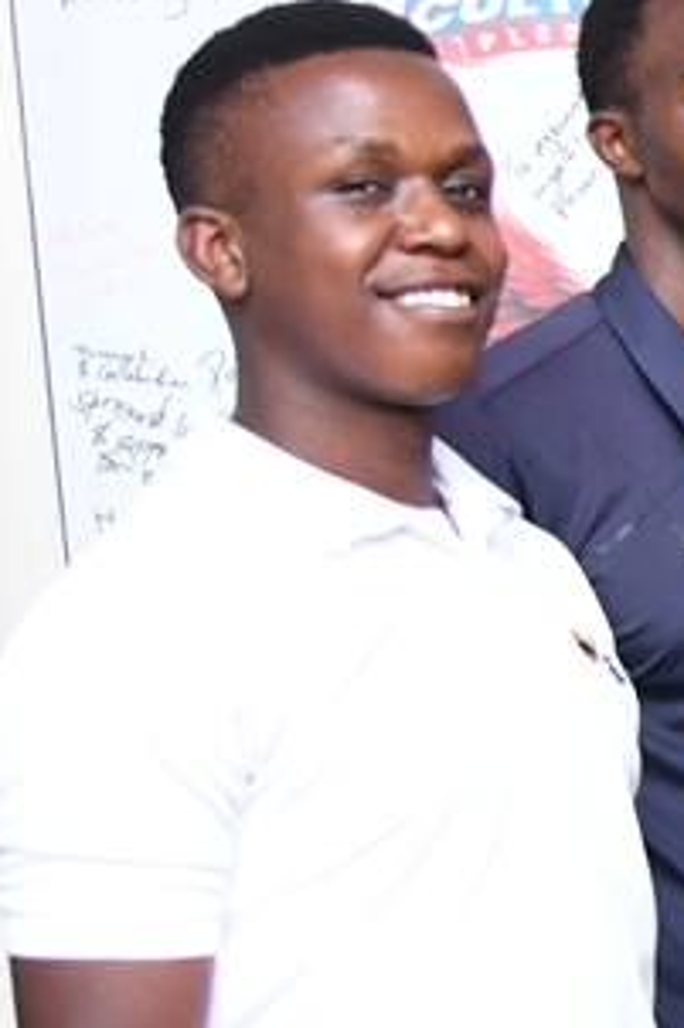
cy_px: 887
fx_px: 4536
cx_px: 2365
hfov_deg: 7.2
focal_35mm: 159
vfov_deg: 12.8
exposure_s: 1/200
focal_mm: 30
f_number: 4
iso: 1250
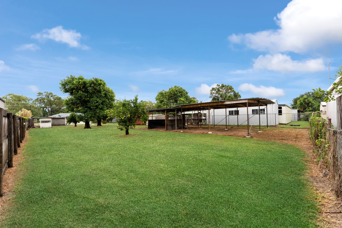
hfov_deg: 104.3
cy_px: 114
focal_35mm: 14
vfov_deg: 81.2
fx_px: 133
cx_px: 171
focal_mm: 14
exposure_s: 1/125
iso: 400
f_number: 11
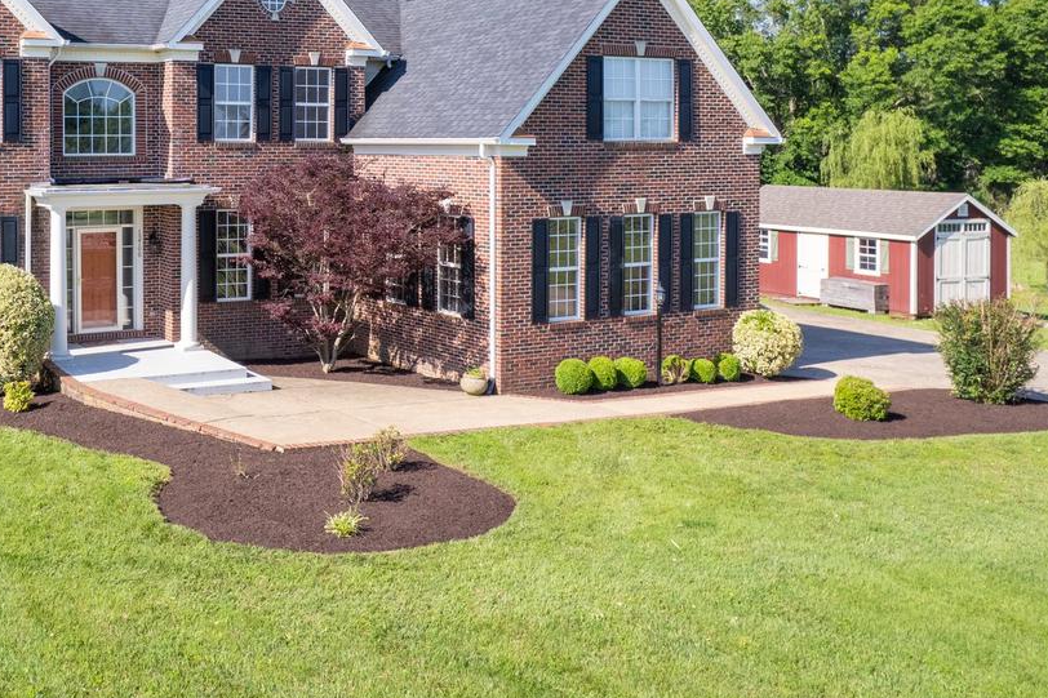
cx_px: 148
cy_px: 134
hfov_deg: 45.8
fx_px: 1135
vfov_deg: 33.2
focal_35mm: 39
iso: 100
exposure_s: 1/1250
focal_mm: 8.38
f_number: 2.8
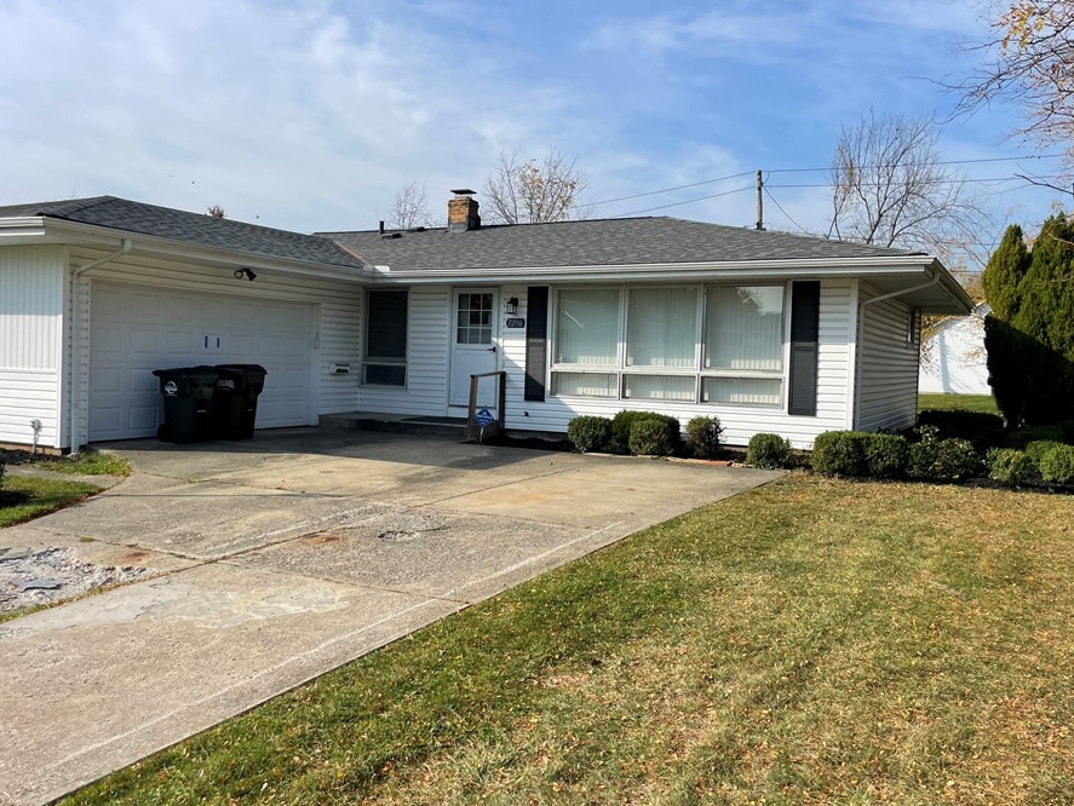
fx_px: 931
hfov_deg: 59.9
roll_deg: -1.0
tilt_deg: -2.0
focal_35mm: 30
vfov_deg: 46.8
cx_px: 501
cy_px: 372
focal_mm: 4.2
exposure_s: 1/3610
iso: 32
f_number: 1.6
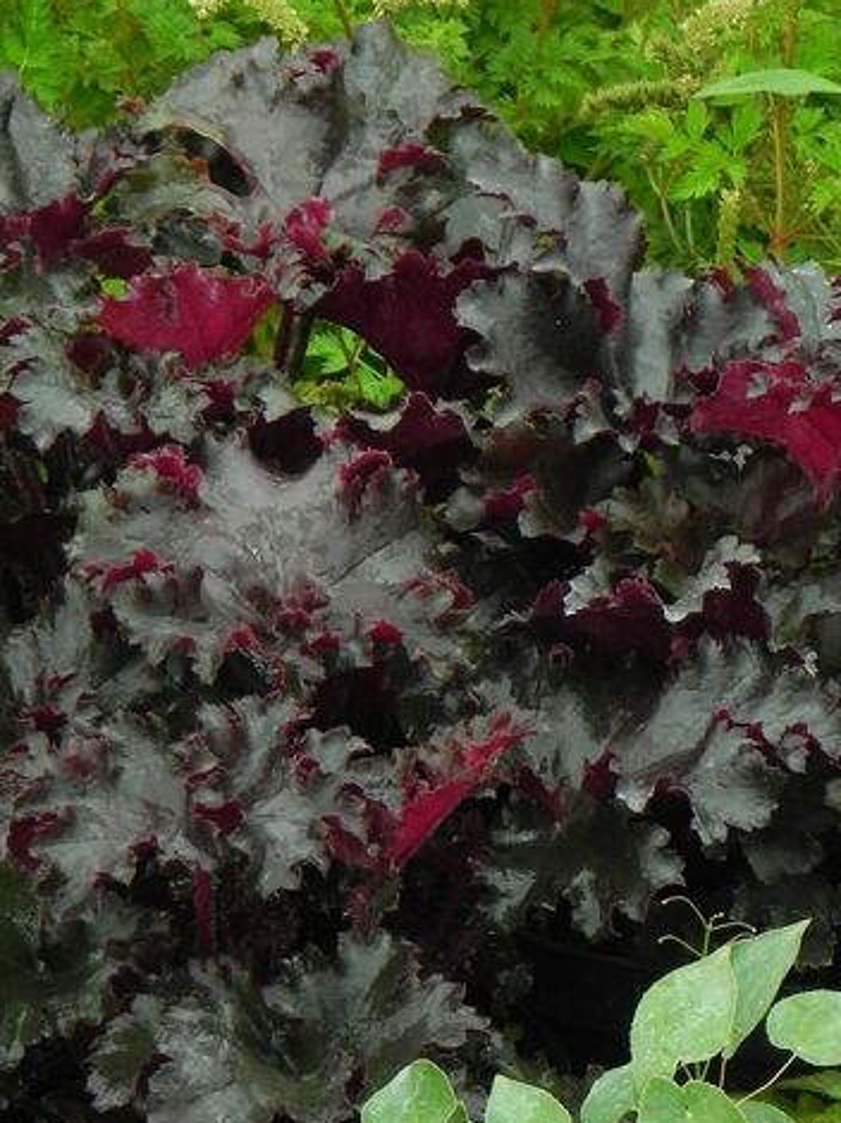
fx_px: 8949
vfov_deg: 7.2
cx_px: 373
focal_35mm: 276
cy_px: 504
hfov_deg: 5.4
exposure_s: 1/125
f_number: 5.6
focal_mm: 28.8
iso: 160
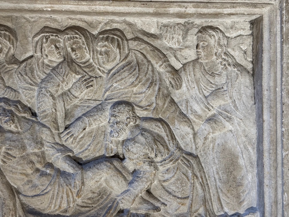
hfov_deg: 39.7
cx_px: 144
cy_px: 108
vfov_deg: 30.3
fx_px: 401
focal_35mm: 48
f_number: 1.78
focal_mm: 6.76
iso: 100
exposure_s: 1/100
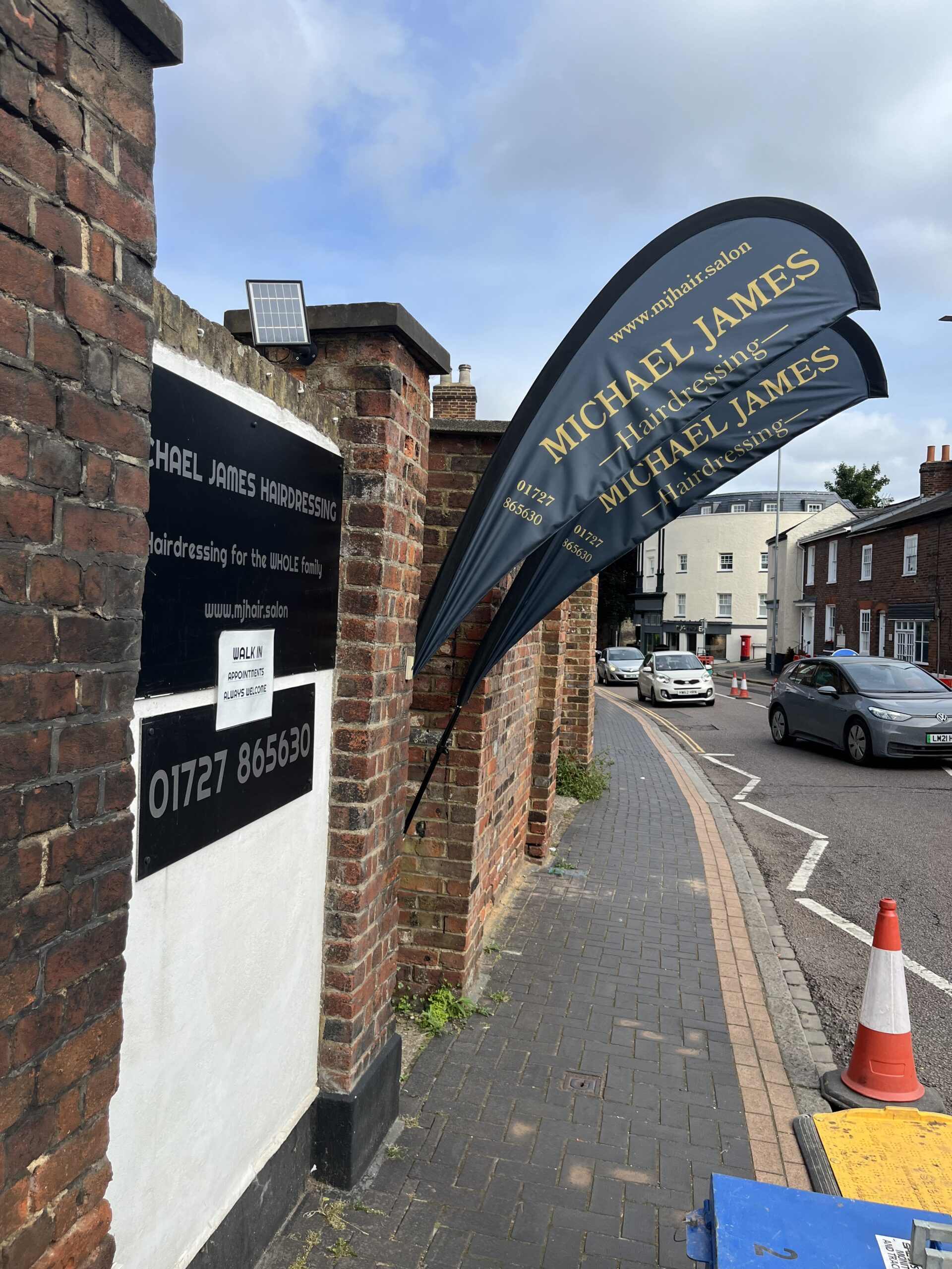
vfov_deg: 67.3
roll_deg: -1.4
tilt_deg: -1.1
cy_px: 634
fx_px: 953
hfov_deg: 53.1
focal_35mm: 26
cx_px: 476
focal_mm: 5.1
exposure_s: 1/1957
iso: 50
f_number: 1.6
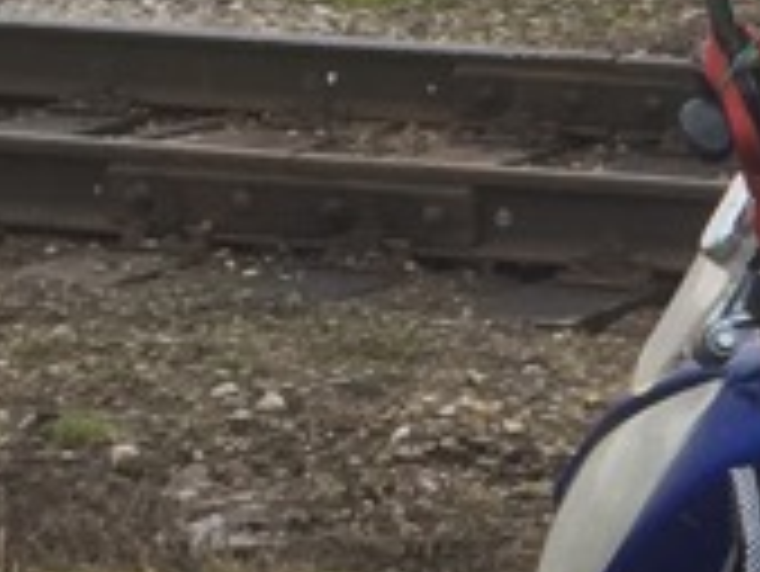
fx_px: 4834
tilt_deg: -20.5
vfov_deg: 6.6
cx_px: 1785
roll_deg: -1.1
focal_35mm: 220
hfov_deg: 8.3
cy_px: 1144
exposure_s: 1/50
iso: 25
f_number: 2.2
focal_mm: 4.15
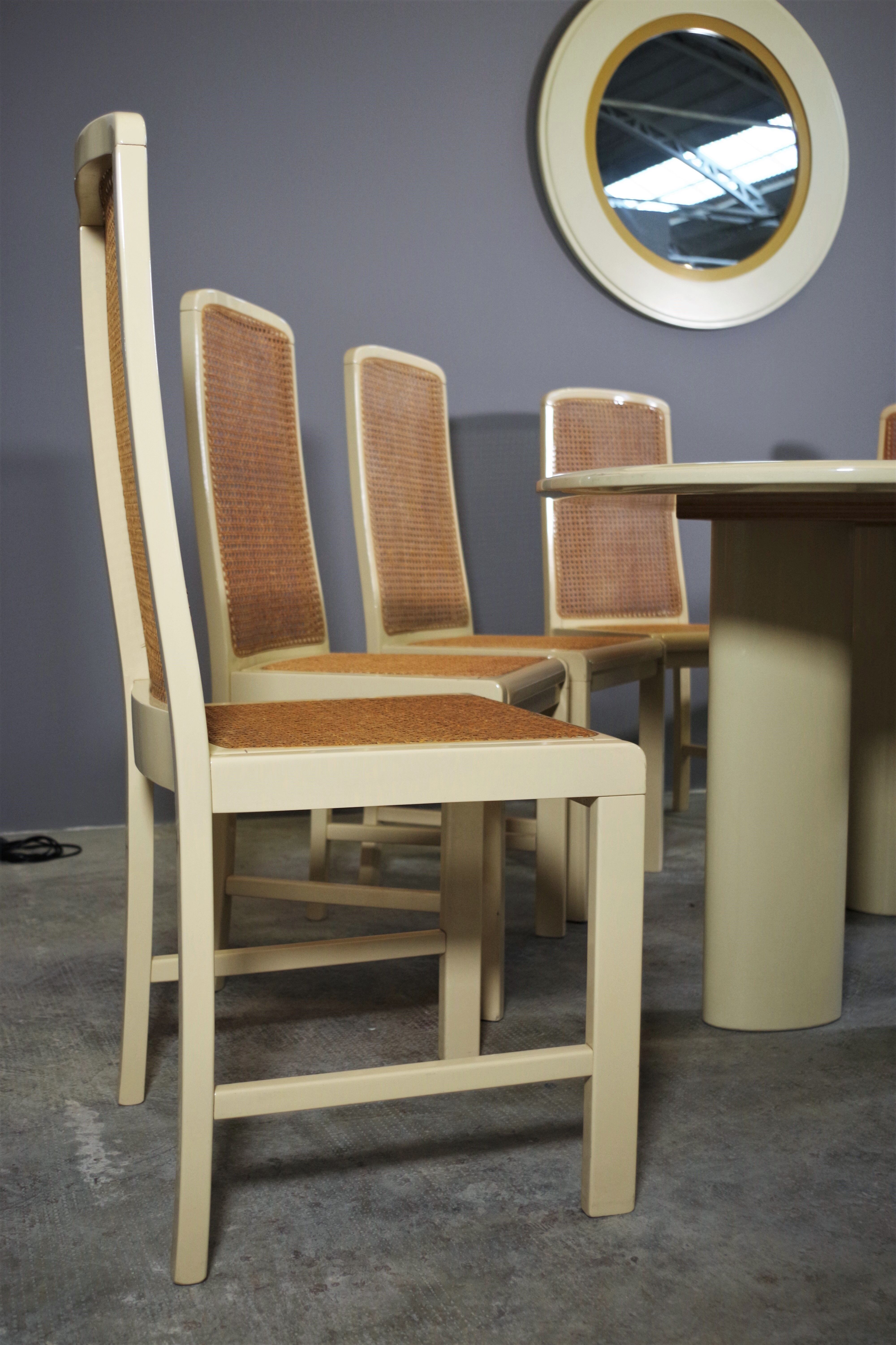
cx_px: 448
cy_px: 672
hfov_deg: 34.2
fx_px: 1456
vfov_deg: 49.6
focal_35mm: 39
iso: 800
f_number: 4
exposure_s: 1/60
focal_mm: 26.25
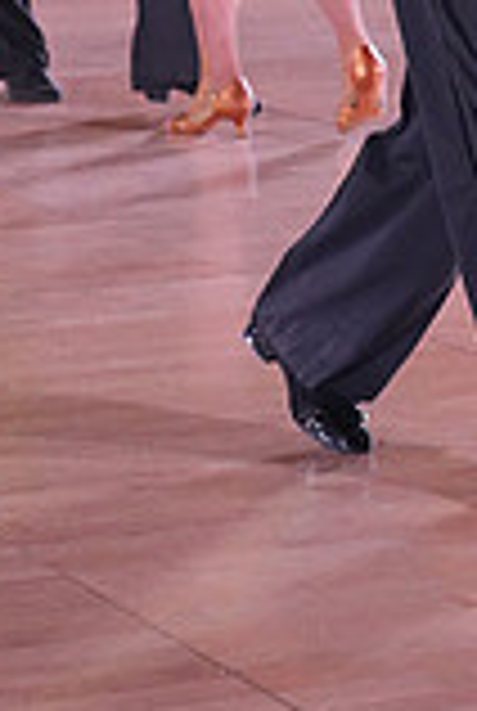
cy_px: -351
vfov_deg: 10.8
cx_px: 16
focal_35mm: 183
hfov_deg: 7.5
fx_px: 3621
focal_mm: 50
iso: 2500
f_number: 4
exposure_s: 1/400
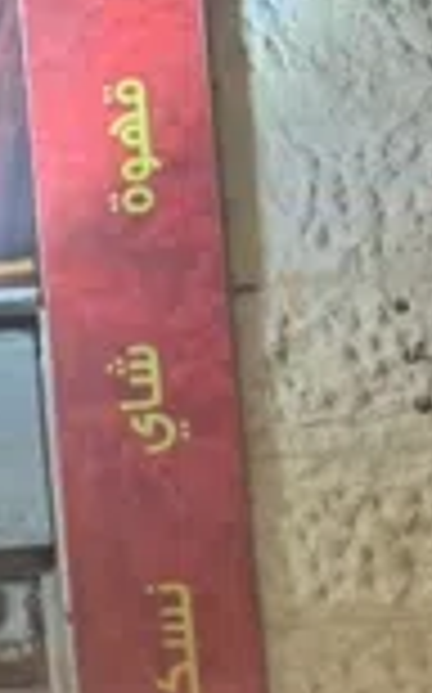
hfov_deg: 9.4
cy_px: 594
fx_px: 2001
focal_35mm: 106
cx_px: -904
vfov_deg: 19.4
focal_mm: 6.76
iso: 160
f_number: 1.78
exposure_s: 1/100
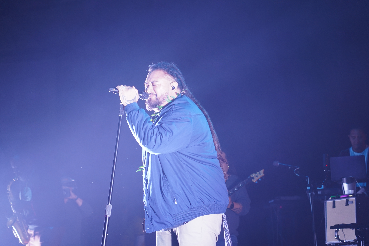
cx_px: 184
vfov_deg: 13.0
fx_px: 1076
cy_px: 123
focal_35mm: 105
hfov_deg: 19.5
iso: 800
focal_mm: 105
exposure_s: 1/125
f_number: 4
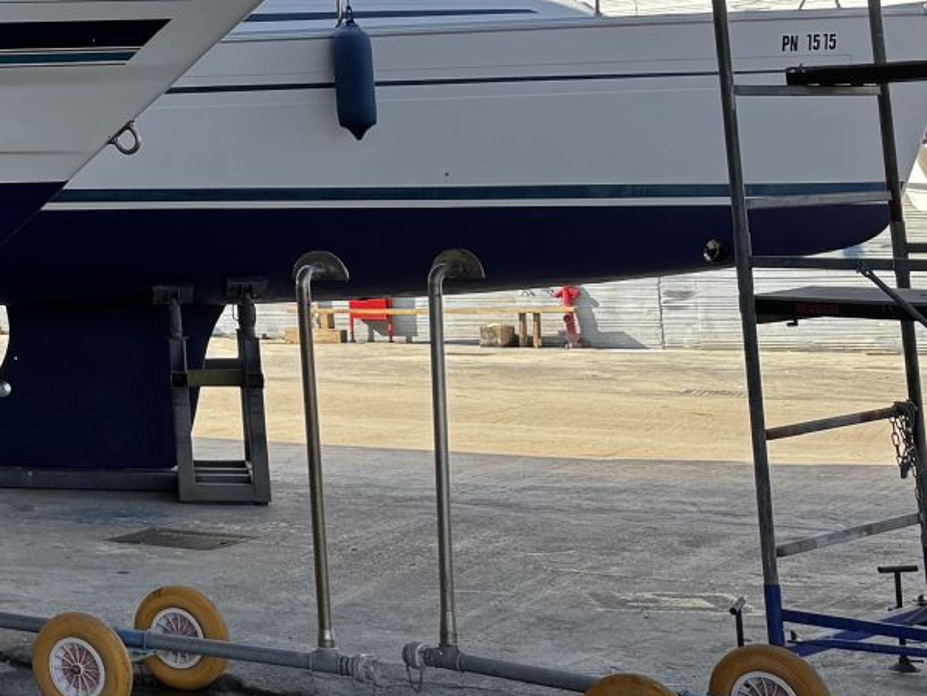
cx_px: -400
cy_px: -2
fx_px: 2063
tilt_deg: +7.9
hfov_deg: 21.8
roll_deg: +0.9
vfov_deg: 18.6
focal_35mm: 77
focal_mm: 6.76
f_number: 1.78
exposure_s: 1/912
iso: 80
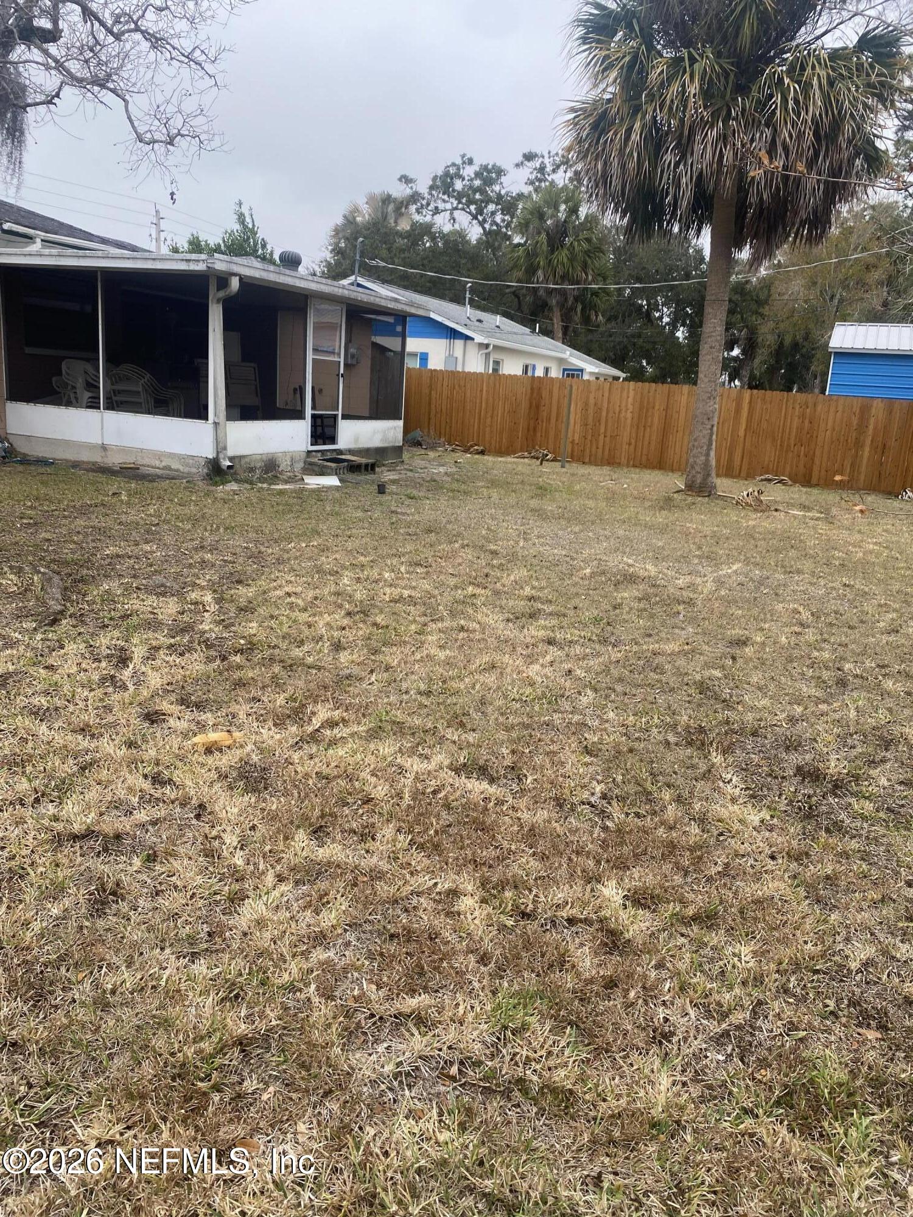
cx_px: 456
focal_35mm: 26
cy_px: 608
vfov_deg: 67.3
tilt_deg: -13.0
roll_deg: -2.7
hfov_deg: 53.1
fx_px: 914
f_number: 1.8
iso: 32
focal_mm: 4.25
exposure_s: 1/251
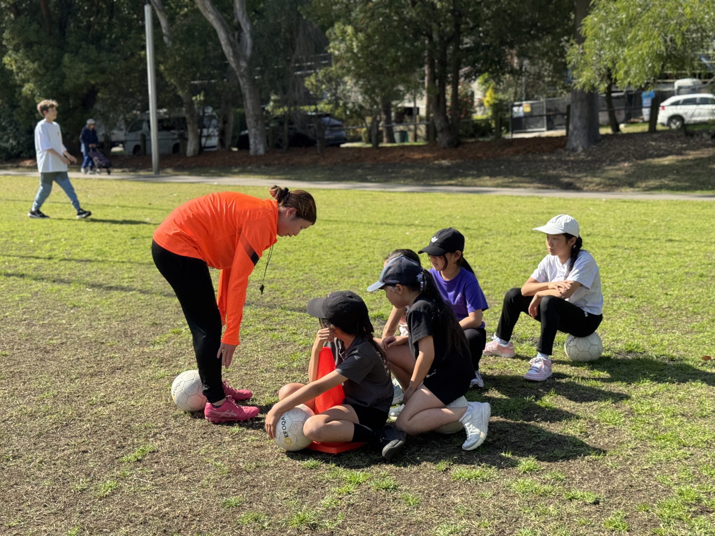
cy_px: 268
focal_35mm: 48
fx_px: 991
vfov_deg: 30.3
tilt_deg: -10.4
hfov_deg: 39.7
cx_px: 358
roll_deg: -0.9
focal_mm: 6.76
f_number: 1.78
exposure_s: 1/1923
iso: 64
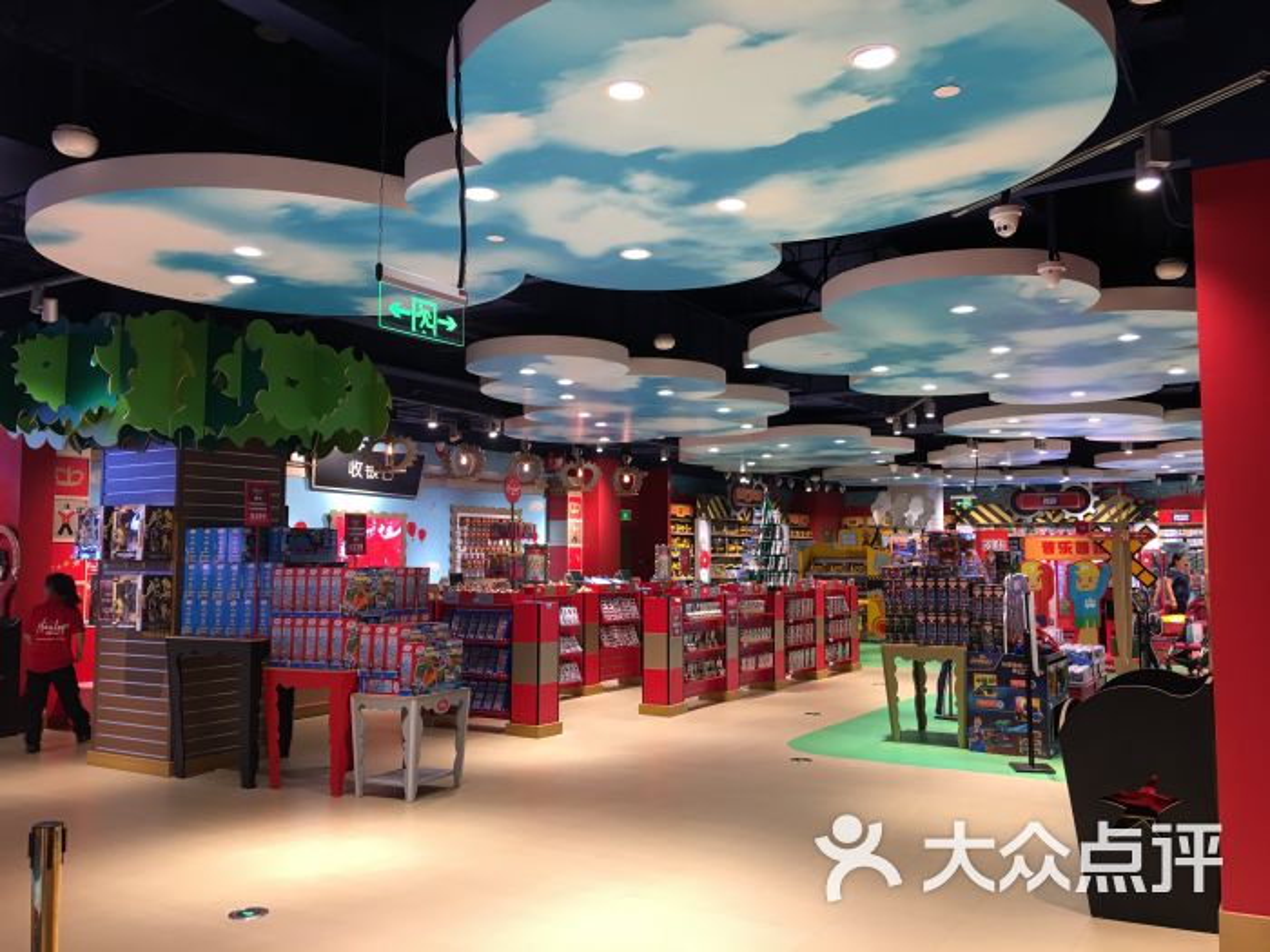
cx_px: 635
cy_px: 476
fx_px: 1064
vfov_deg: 48.2
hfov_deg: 61.7
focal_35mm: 29
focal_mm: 4.15
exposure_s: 1/17
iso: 32
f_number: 2.2
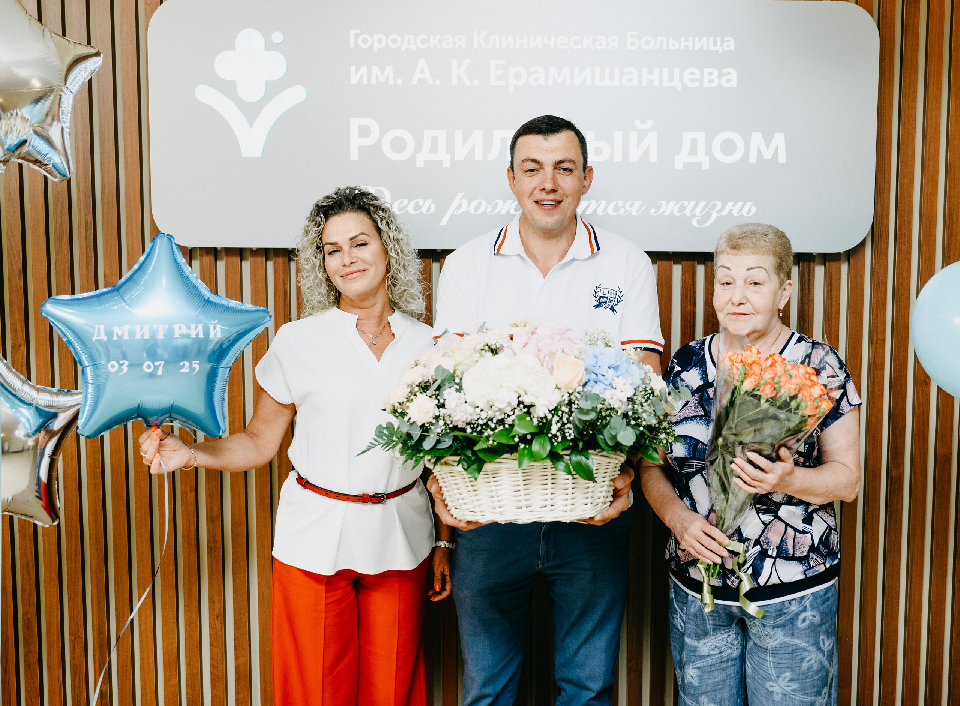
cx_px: 565
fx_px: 1132
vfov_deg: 34.6
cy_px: 329
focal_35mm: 41
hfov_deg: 45.8
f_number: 3.2
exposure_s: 1/160
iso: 125
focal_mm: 35
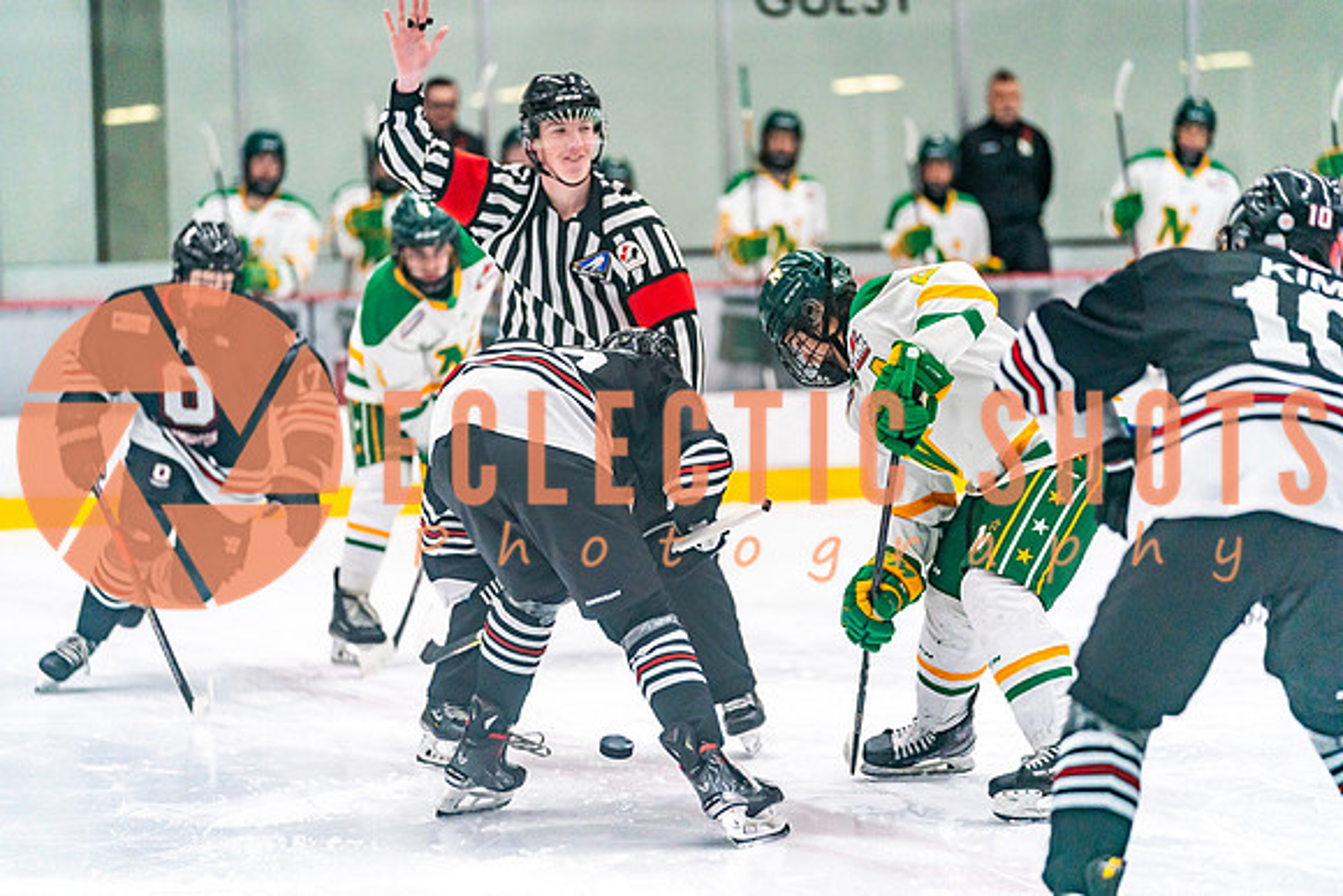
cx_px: 672
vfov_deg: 8.9
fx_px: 5746
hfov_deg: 13.3
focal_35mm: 154
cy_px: 448
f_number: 2.8
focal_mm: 154
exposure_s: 1/1250
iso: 3200
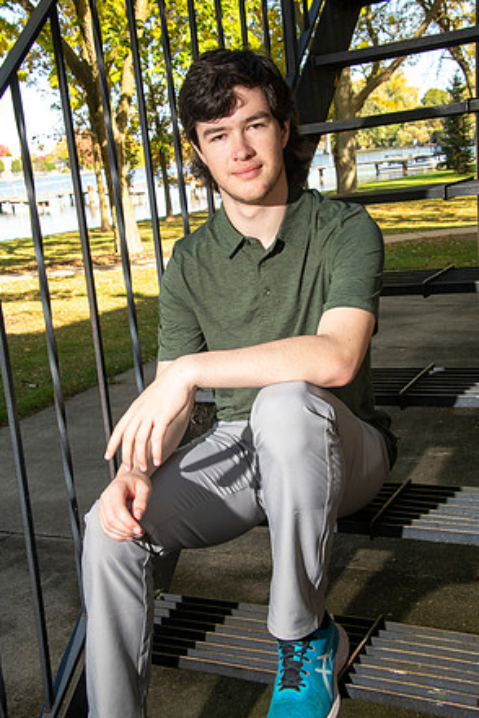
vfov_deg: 40.3
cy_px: 353
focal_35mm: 49
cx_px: 236
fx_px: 978
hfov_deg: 27.5
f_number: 14
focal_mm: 48
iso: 800
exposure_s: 1/160
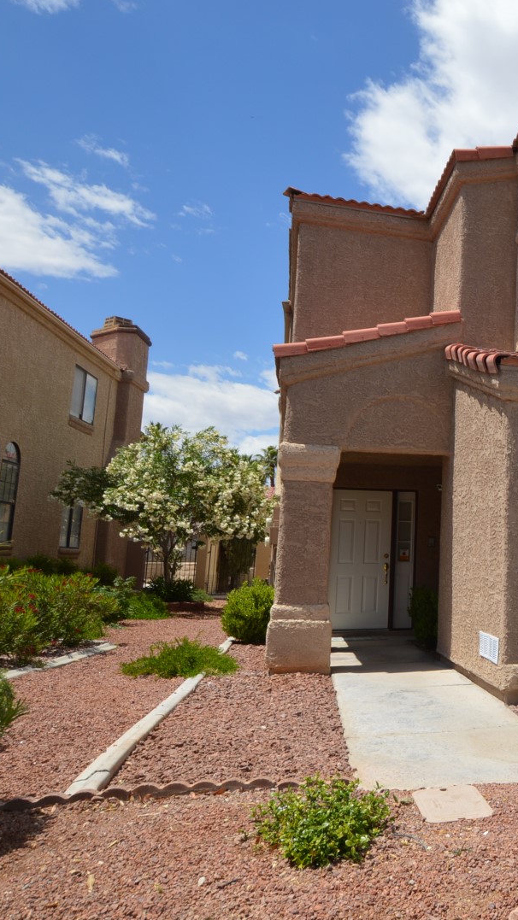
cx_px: 602
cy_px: 460
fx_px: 752
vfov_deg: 63.0
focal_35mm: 31
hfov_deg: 32.3
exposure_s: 1/200
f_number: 10
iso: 100
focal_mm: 13
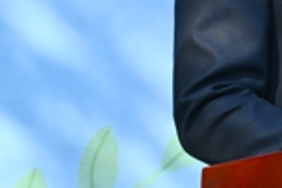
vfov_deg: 5.4
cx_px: 456
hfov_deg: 8.0
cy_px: -85
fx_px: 1956
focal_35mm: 250
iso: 80
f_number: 8
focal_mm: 56
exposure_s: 1/100
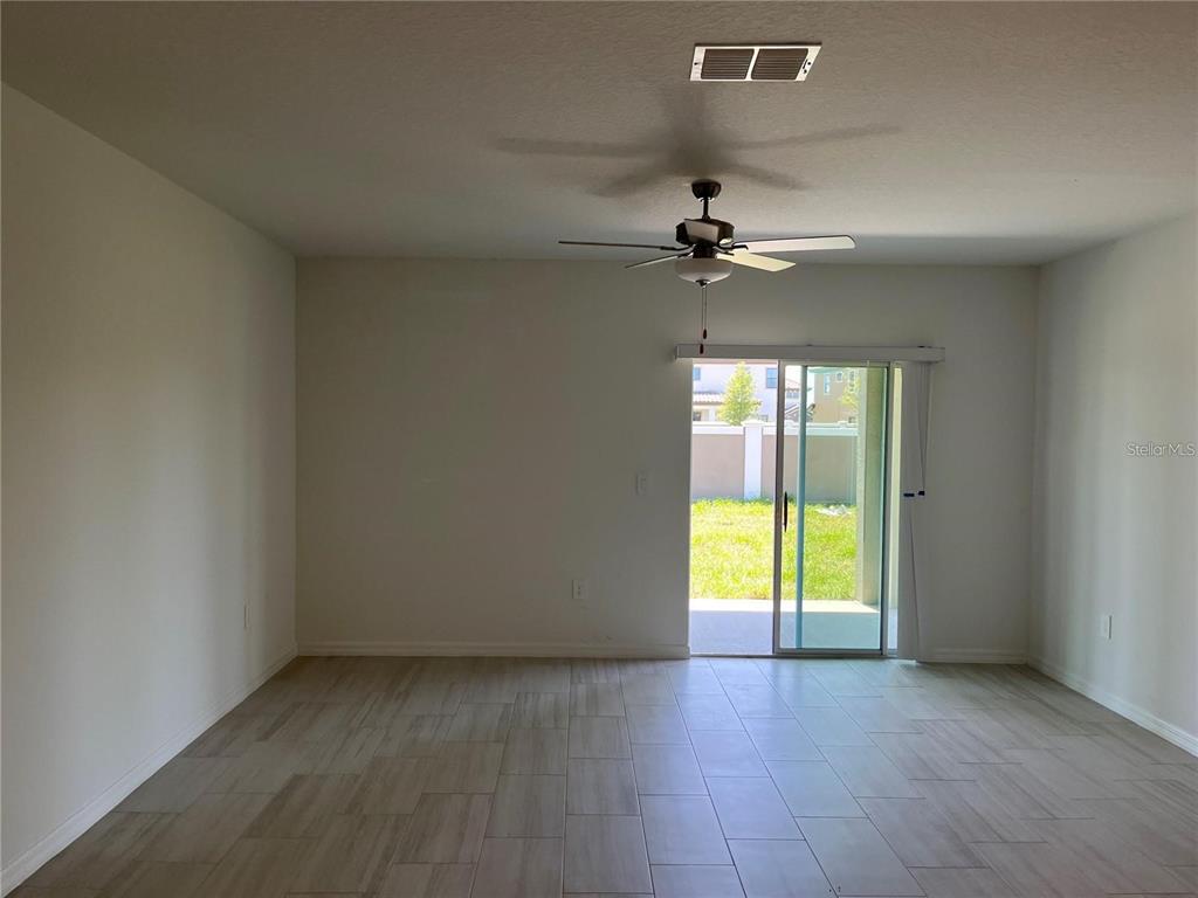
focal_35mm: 26
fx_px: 900
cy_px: 449
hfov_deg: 67.3
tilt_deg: -1.7
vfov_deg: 53.1
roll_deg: -0.8
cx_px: 599
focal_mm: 5.1
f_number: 1.6
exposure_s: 1/162
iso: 50
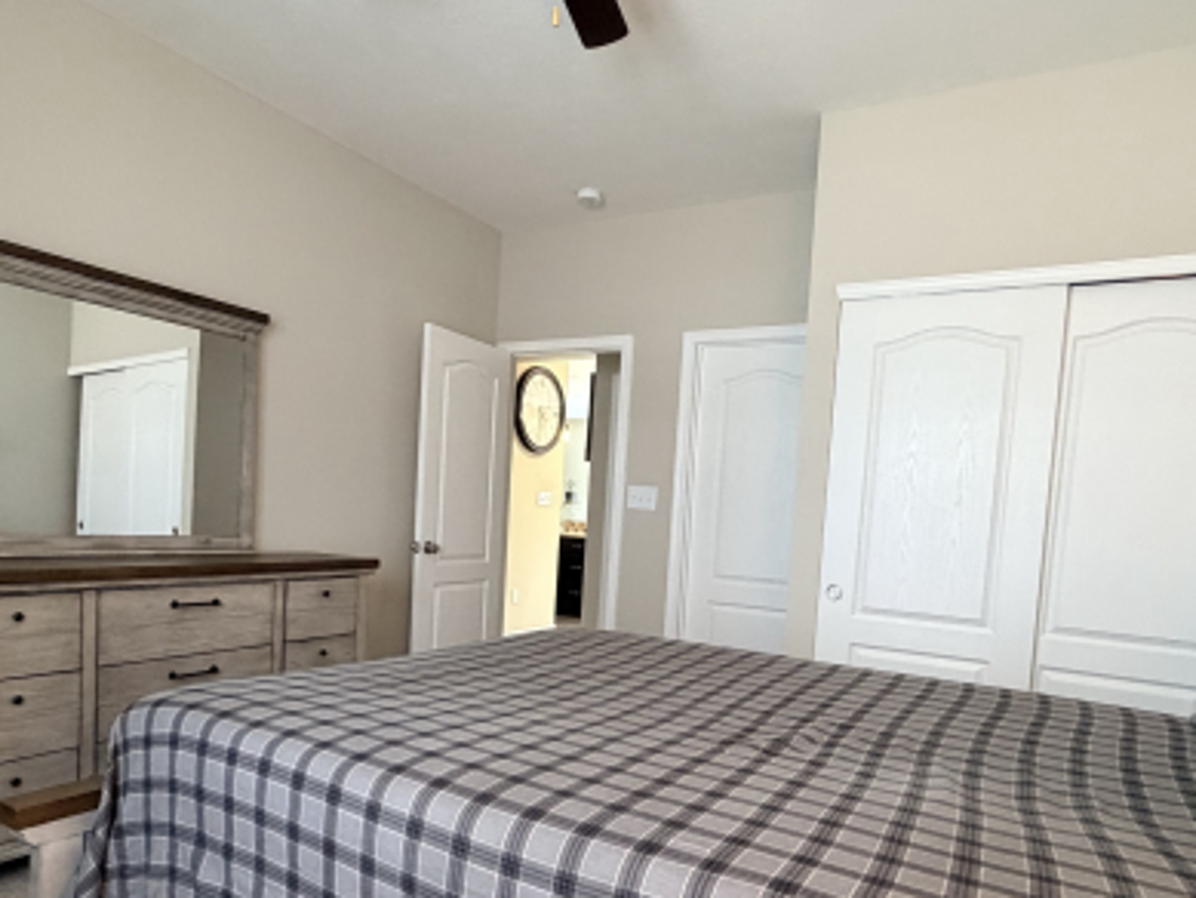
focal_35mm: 24
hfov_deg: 71.6
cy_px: 569
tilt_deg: -4.3
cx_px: 595
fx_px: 829
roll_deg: -3.3
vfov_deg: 56.1
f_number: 2.2
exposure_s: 1/60
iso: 500
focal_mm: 2.22
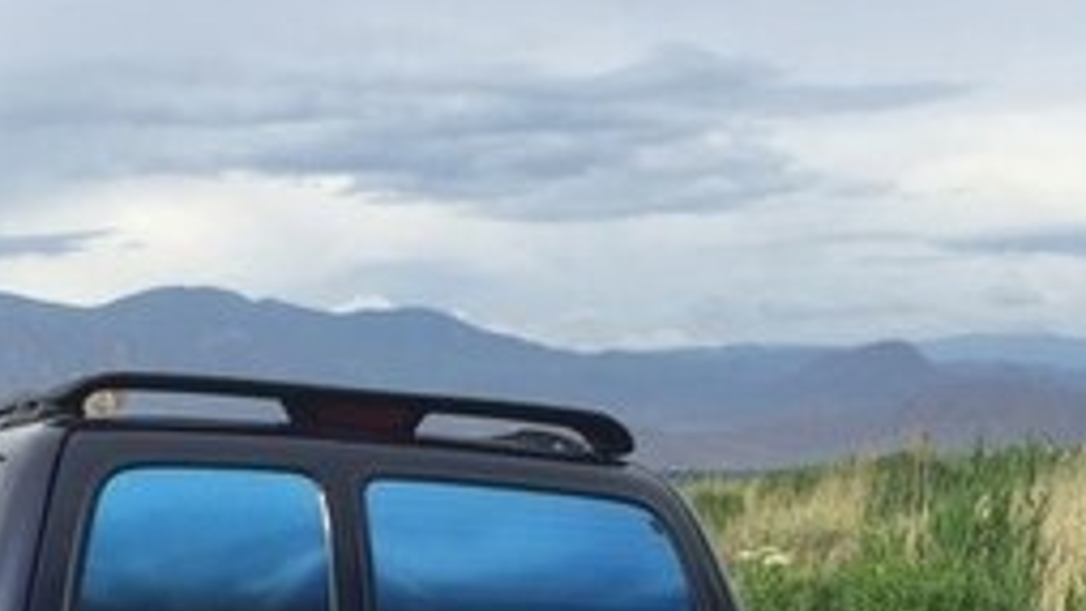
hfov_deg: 25.3
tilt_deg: -8.5
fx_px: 2362
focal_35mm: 82
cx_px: 158
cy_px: 870
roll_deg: -0.7
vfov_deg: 14.0
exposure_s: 1/1412
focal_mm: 4.15
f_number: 2.2
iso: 32
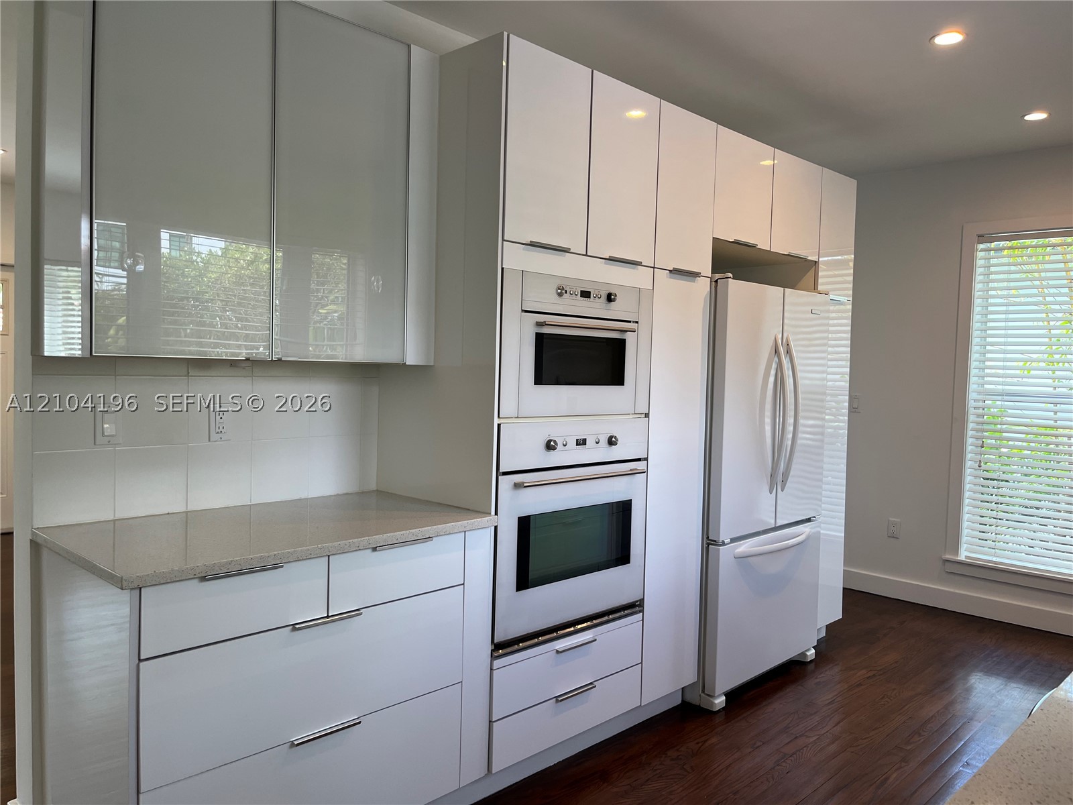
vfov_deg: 53.1
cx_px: 536
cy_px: 402
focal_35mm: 26
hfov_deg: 67.3
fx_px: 806
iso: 50
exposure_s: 1/120
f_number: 1.6
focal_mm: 5.1
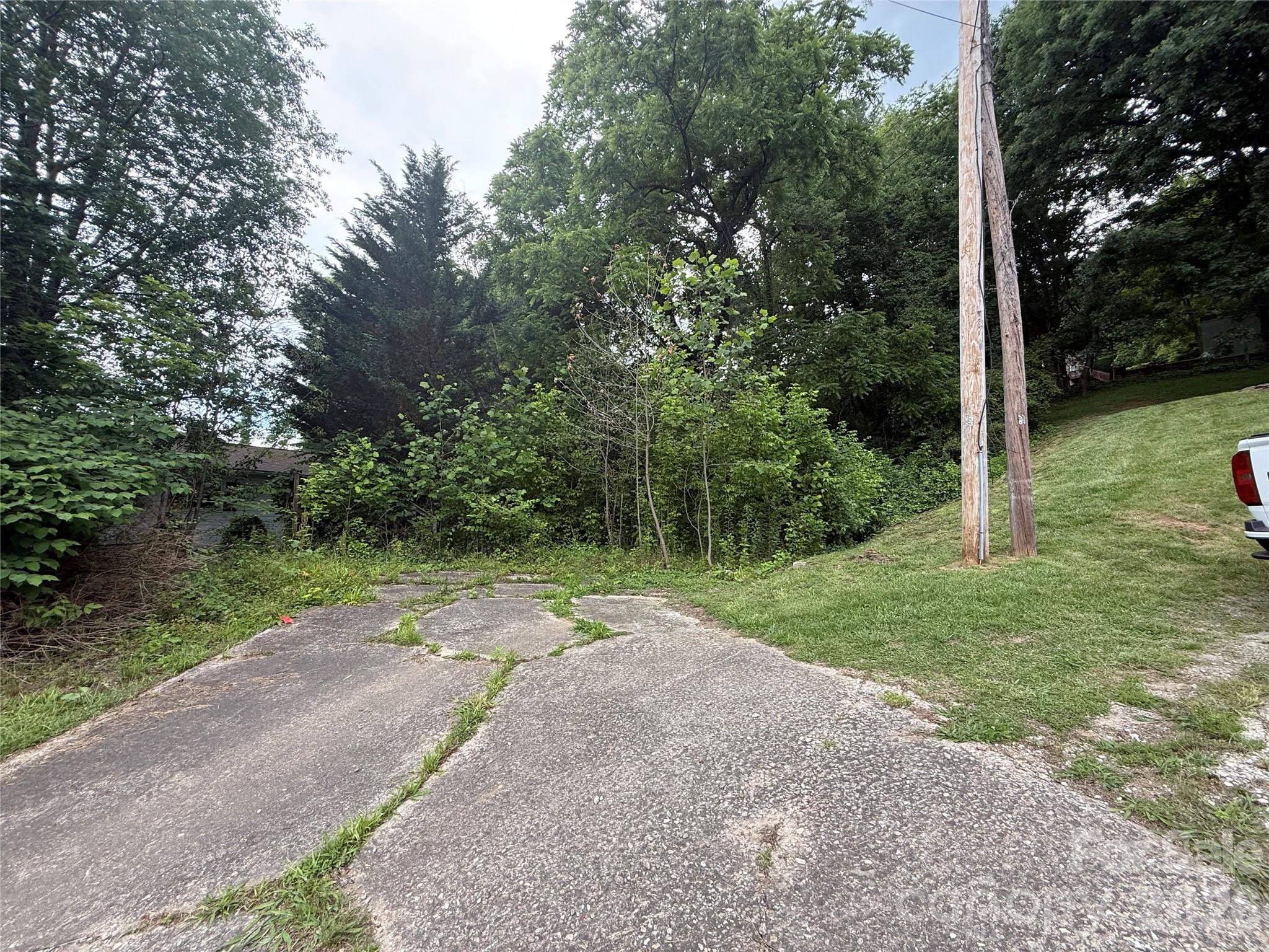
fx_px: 513
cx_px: 634
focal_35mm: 14
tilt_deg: +7.0
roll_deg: -1.9
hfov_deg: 102.1
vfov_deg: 85.7
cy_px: 476
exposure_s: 1/241
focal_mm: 2.22
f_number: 2.2
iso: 64
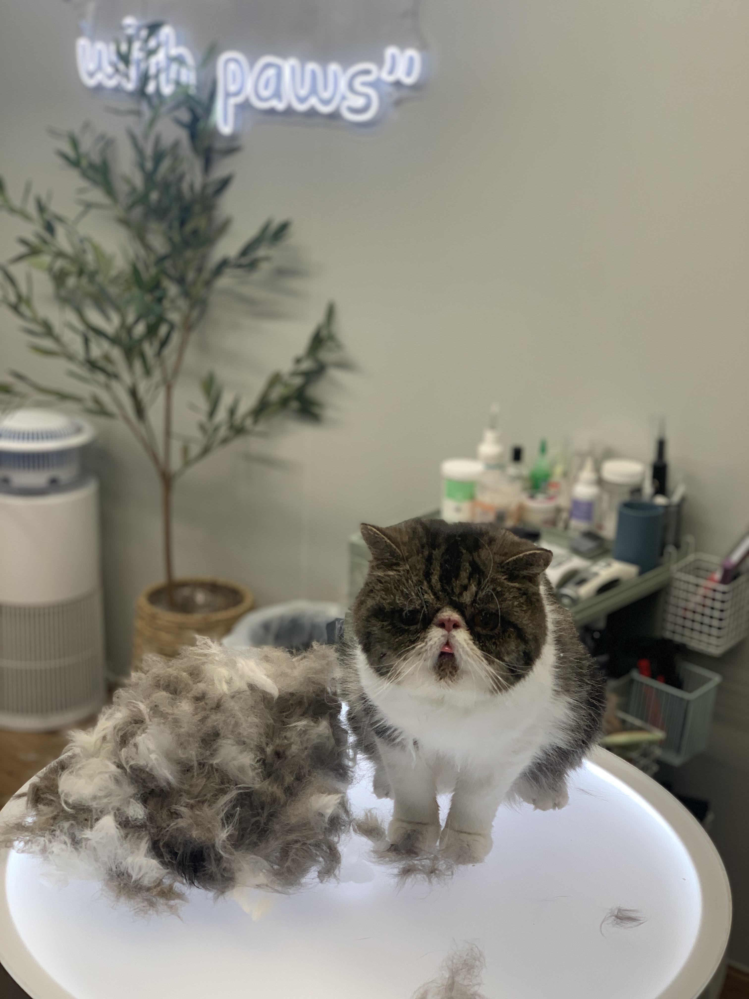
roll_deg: -2.5
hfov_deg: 28.0
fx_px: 1500
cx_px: 374
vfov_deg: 36.8
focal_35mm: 52
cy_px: 500
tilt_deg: -16.5
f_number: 2.4
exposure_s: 1/122
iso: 64
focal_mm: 6
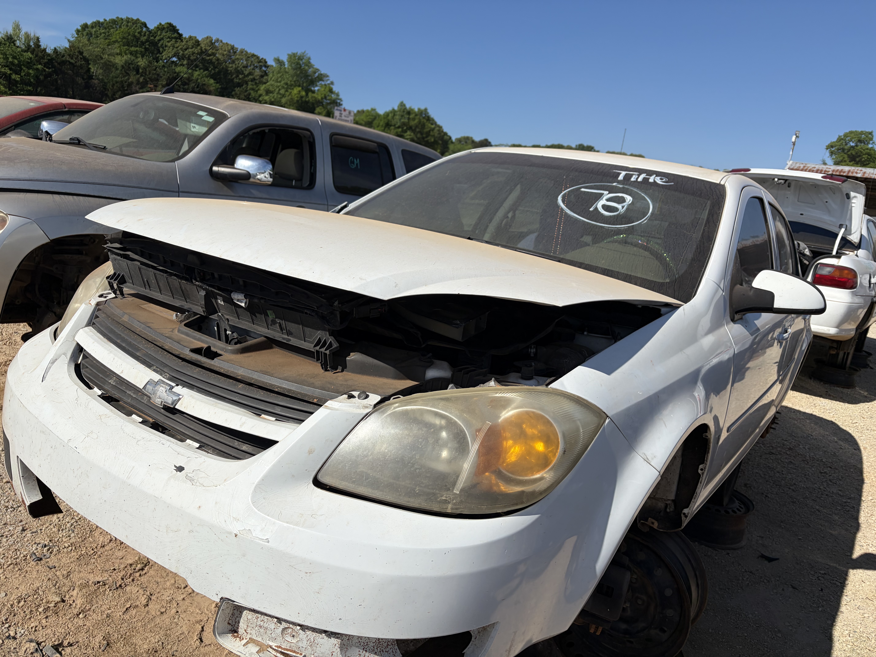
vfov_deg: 53.1
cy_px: 328
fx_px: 658
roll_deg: -6.6
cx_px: 438
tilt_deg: -11.9
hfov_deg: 67.3
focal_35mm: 26
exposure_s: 1/7813
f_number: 1.6
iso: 50
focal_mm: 5.96
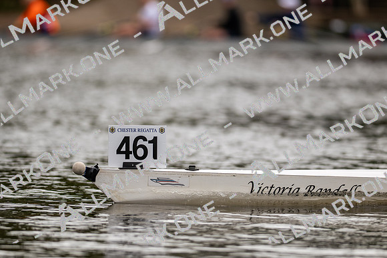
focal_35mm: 450
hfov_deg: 4.6
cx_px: 194
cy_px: 129
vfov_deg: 3.1
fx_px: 4836
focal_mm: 300
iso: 200
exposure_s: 1/2000
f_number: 4
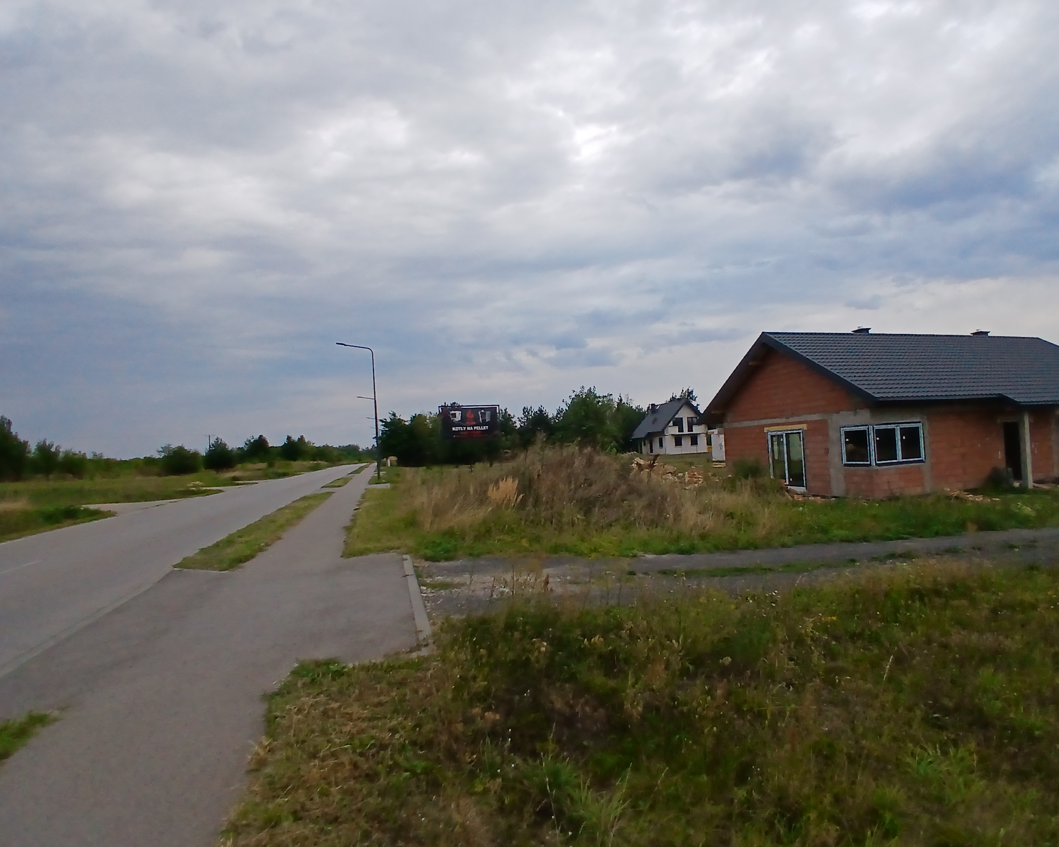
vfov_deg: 73.8
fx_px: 564
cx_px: 570
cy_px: 423
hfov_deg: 86.2
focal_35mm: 18
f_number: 2.2
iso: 80
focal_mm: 1.4
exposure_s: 1/100
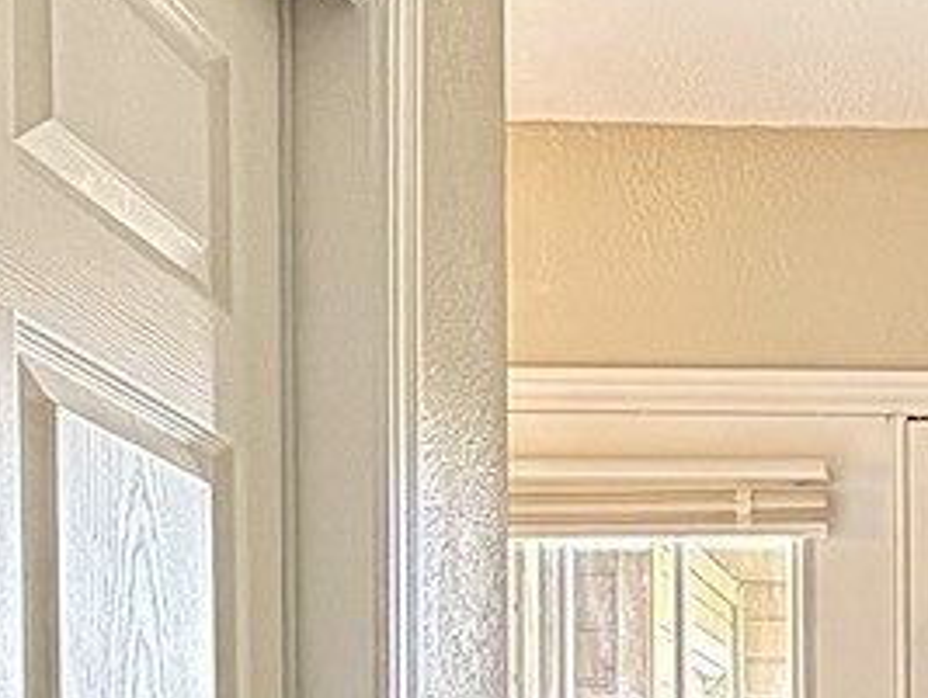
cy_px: 952
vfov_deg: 19.9
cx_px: 1178
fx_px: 1799
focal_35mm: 67
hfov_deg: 25.3
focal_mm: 2.22
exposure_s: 1/30
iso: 800
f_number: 2.2
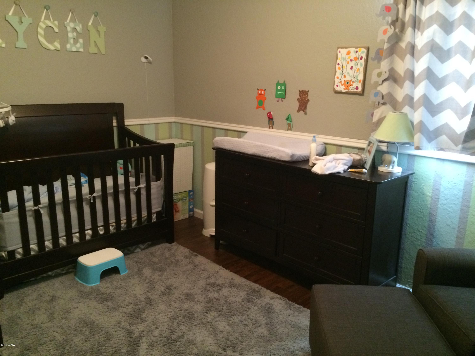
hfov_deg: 61.7
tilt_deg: -15.3
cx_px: 238
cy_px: 178
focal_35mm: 29
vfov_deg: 48.2
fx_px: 398
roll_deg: -1.2
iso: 320
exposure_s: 1/15
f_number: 2.2
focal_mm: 4.15
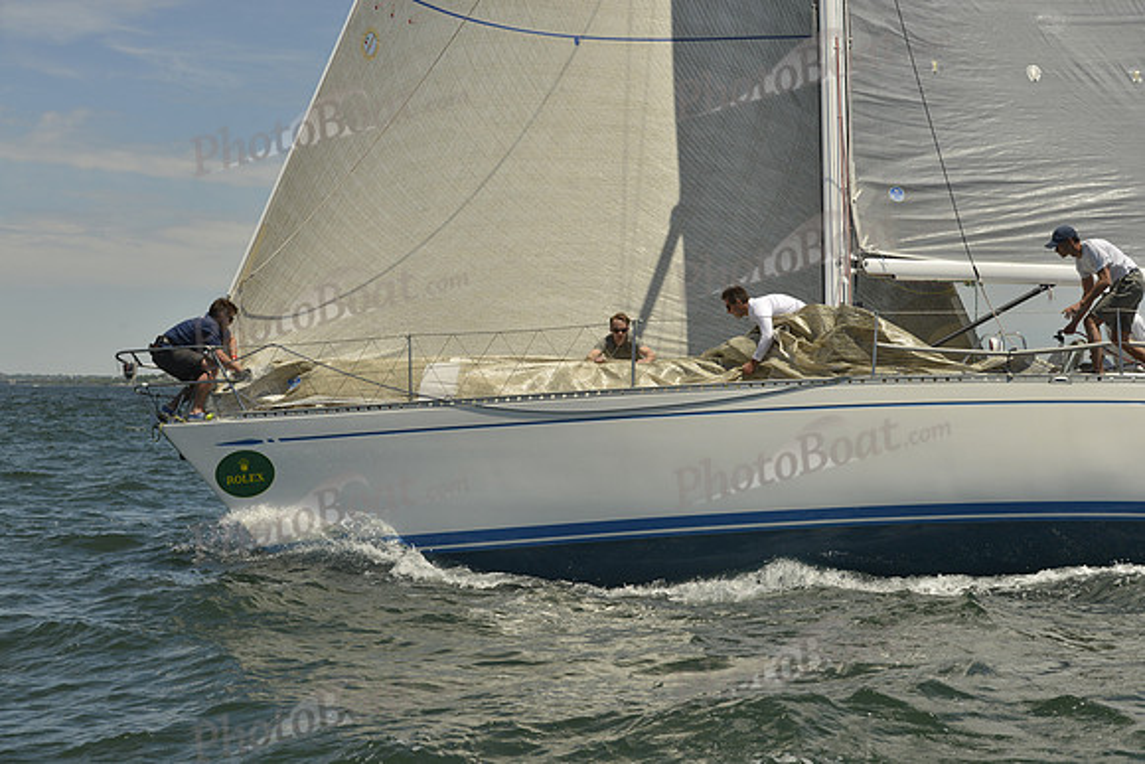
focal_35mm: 70
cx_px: 572
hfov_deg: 28.8
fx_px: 2227
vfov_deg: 19.5
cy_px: 382
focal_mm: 70
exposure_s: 1/1600
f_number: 9
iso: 280
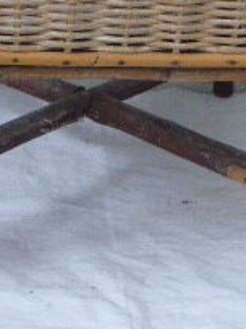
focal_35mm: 145
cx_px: 113
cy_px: -177
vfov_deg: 12.9
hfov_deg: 10.2
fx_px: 1375
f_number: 4.1
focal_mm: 7.9
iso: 400
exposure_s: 1/20
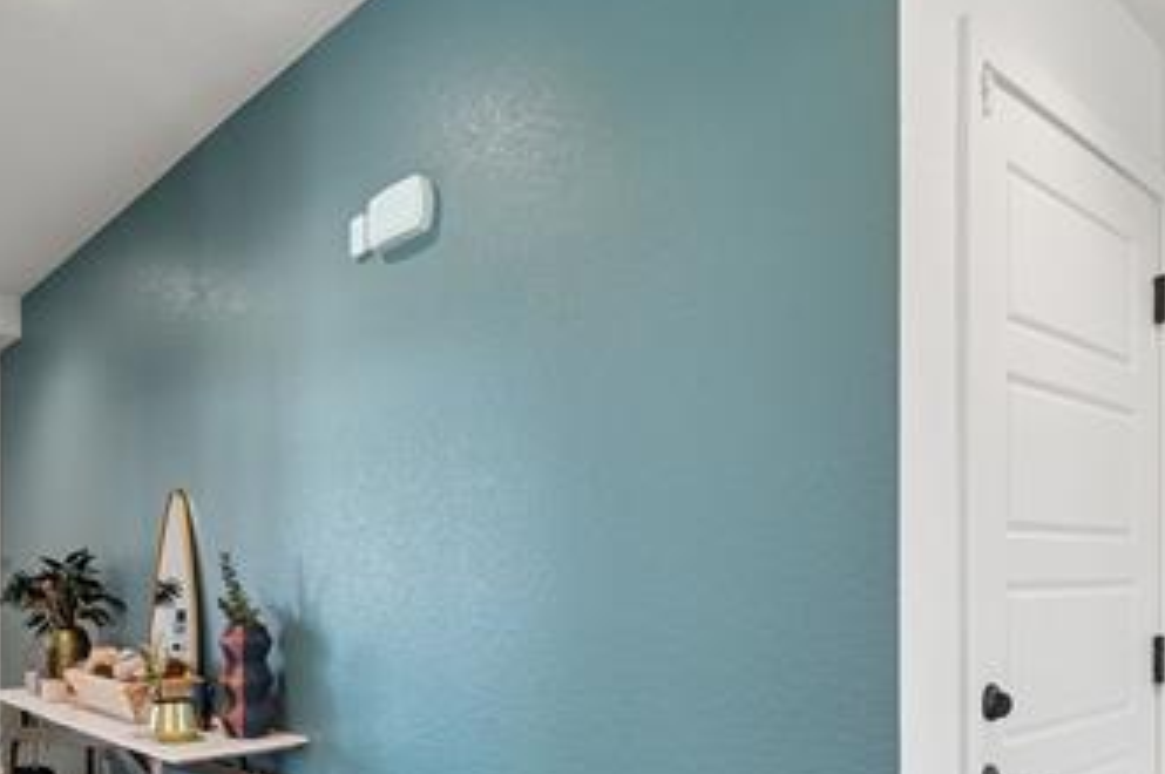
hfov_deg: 61.6
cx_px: 359
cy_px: 591
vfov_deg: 43.3
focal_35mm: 29
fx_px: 938
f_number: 11
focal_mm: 15
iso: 100
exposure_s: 1/1.25
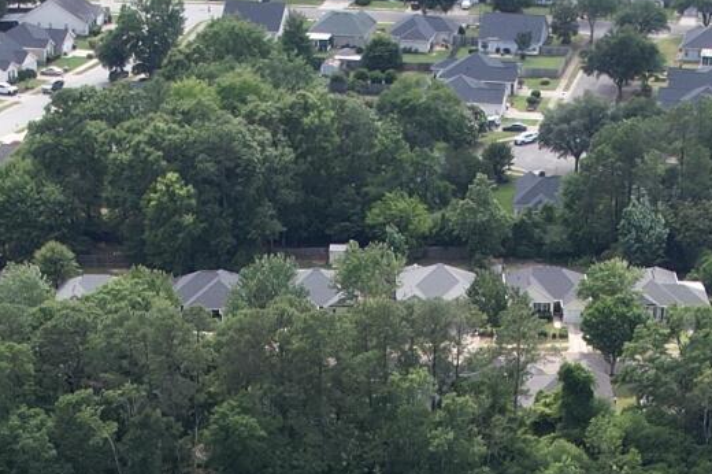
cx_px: 320
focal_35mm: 127
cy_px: 888
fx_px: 2510
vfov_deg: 10.1
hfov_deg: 16.1
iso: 100
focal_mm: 8.38
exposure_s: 1/800
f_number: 2.8
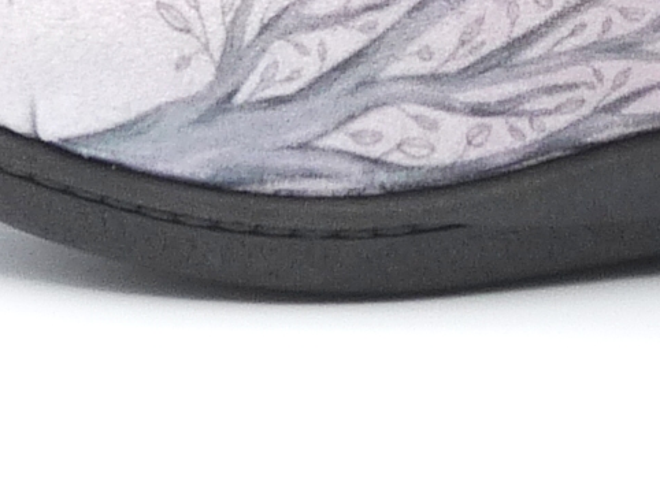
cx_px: 715
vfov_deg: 7.9
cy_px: -57
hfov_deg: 10.5
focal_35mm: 186
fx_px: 3545
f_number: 4
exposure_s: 1/160
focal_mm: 5.6
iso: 100
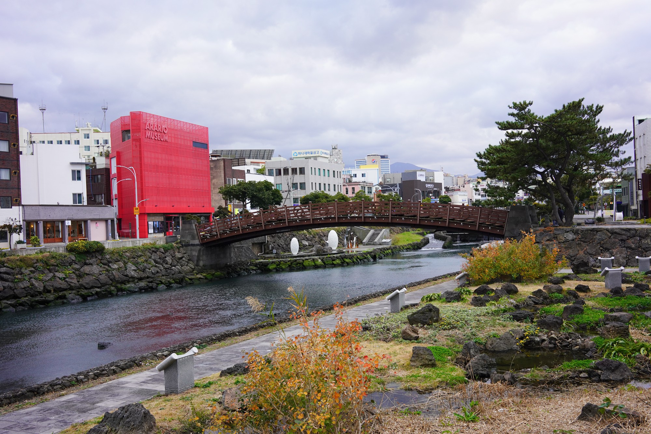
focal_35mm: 35
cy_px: 217
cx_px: 326
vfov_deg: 37.9
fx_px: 633
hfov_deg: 54.4
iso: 640
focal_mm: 35
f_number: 7.1
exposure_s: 1/100
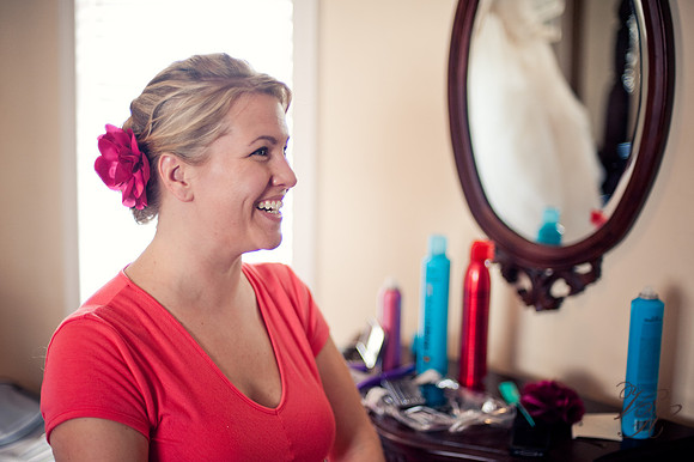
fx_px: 963
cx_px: 347
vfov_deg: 27.0
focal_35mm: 50
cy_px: 231
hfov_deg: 39.6
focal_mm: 50
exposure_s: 1/125
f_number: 1.4
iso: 200
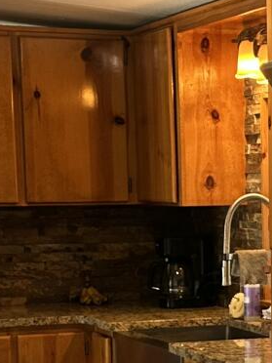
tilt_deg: -5.8
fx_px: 1352
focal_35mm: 129
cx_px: 300
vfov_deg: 15.1
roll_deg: -0.2
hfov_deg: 11.3
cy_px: 340
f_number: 1.78
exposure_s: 1/60
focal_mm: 6.86
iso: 125
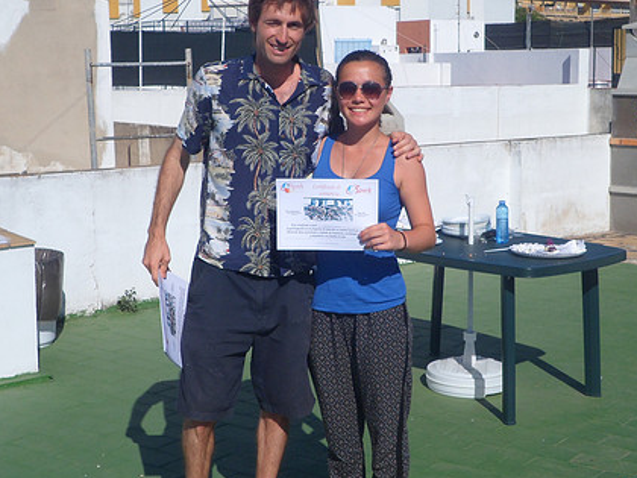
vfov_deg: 25.2
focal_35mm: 58
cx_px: 329
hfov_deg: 33.2
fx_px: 1067
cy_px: 219
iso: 80
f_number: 11.9
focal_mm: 7.8
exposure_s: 1/180
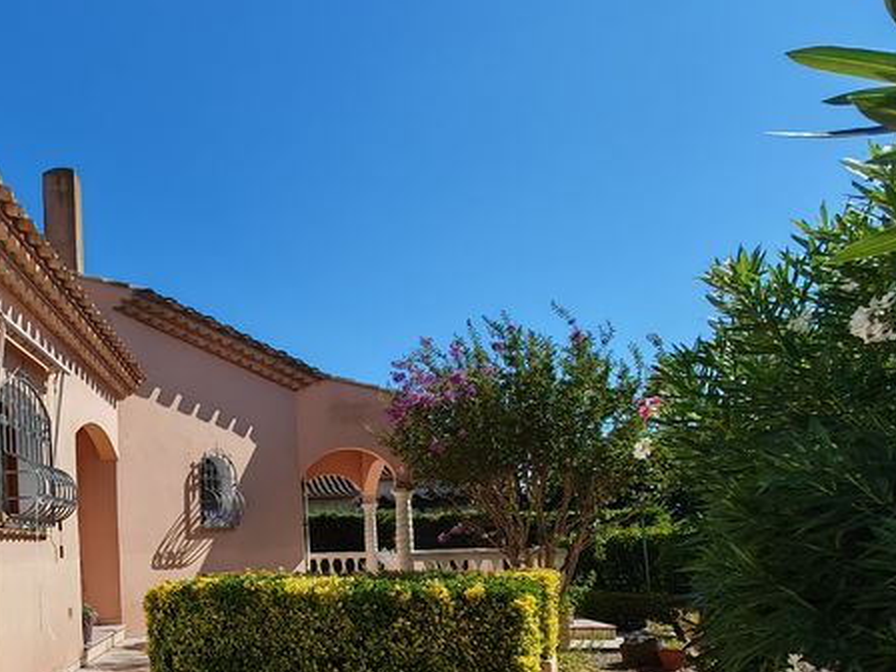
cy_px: 542
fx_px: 751
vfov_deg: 45.7
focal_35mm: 29
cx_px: 92
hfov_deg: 54.0
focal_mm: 1.82
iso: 50
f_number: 2
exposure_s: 1/1400
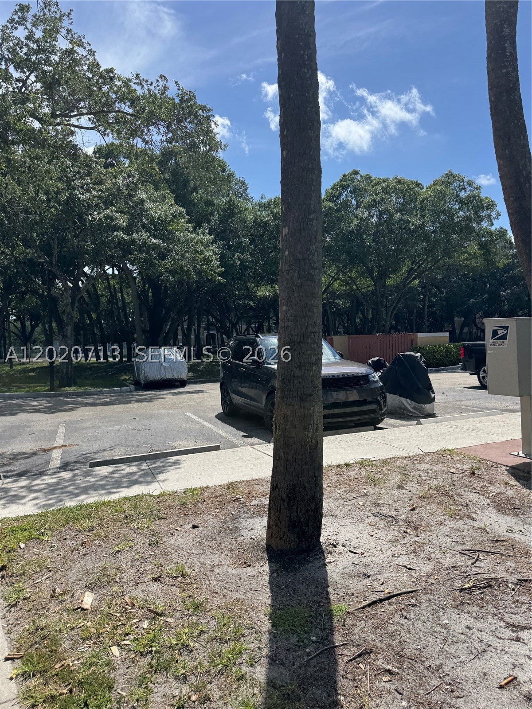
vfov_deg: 71.6
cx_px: 266
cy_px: 354
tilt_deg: -2.6
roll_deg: +1.3
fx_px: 492
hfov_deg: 56.8
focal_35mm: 24
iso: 80
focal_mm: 6.76
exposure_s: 1/5348
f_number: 1.78
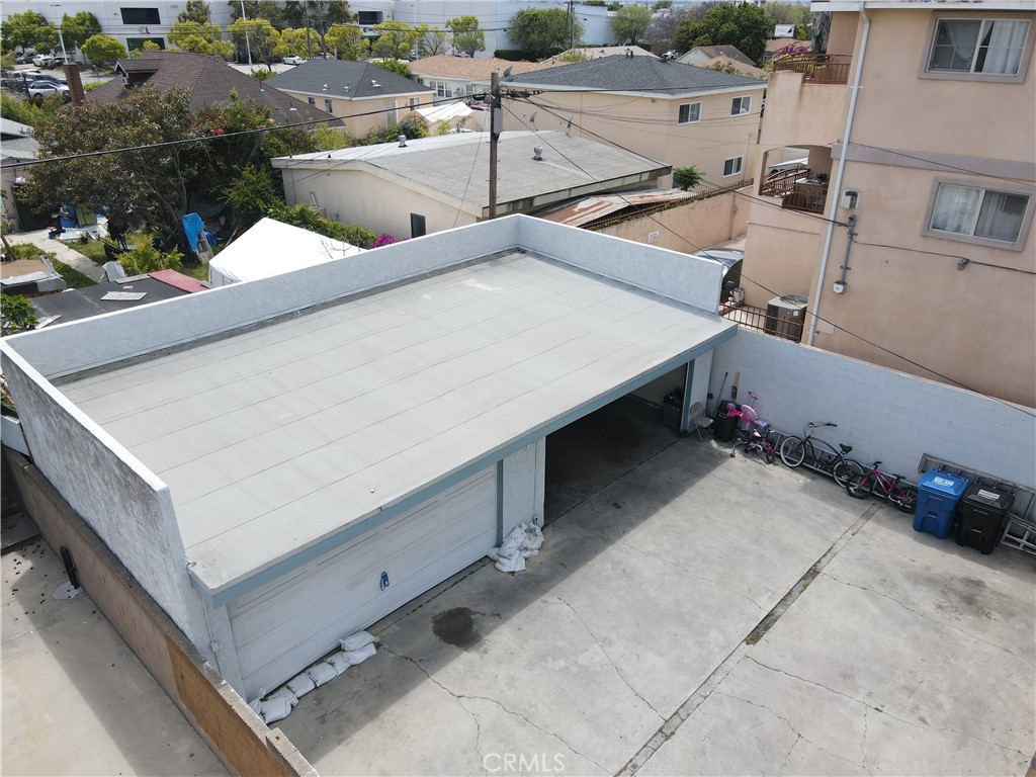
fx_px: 718
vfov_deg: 56.8
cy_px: 388
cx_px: 518
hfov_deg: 71.6
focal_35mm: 24
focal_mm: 4.5
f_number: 2.8
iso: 100
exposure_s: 1/400
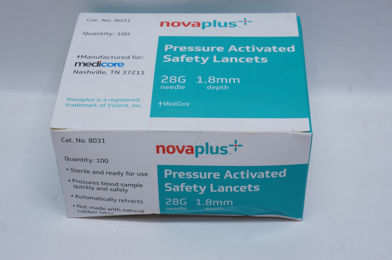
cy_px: 130
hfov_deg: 30.5
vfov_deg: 20.6
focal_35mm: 66
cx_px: 196
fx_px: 718
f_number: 11
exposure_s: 1/20
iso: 400
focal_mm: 44
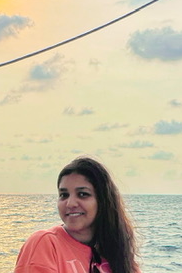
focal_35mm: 95
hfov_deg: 14.4
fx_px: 720
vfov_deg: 21.3
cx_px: 95
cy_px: 194
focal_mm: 6
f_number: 2
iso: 25
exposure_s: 1/2000
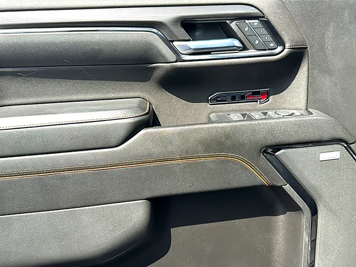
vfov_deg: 54.9
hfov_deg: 69.4
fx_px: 257
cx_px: 178
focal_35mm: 25
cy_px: 134
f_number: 1.78
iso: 100
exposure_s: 1/904
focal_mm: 6.86
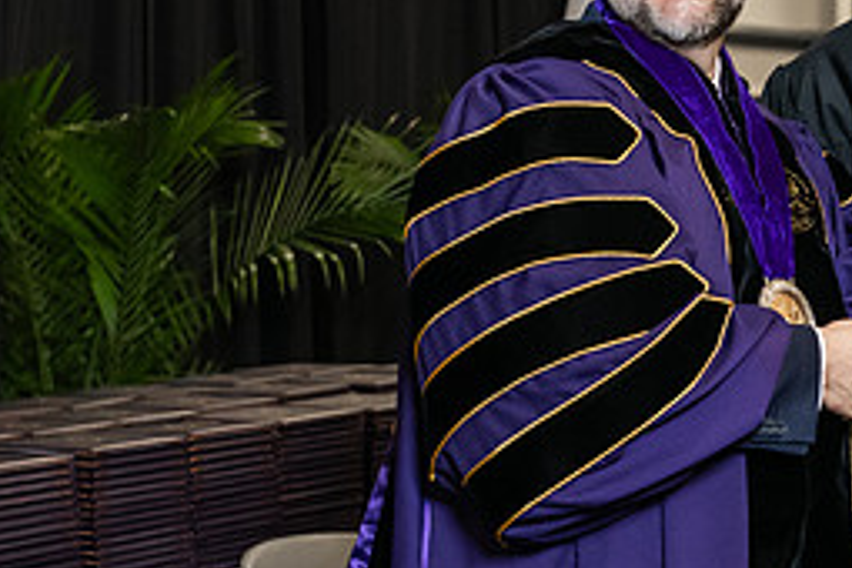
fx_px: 3337
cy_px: 189
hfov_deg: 14.4
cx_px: 775
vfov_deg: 9.7
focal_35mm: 141
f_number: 5
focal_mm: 62
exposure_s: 1/200
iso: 2500
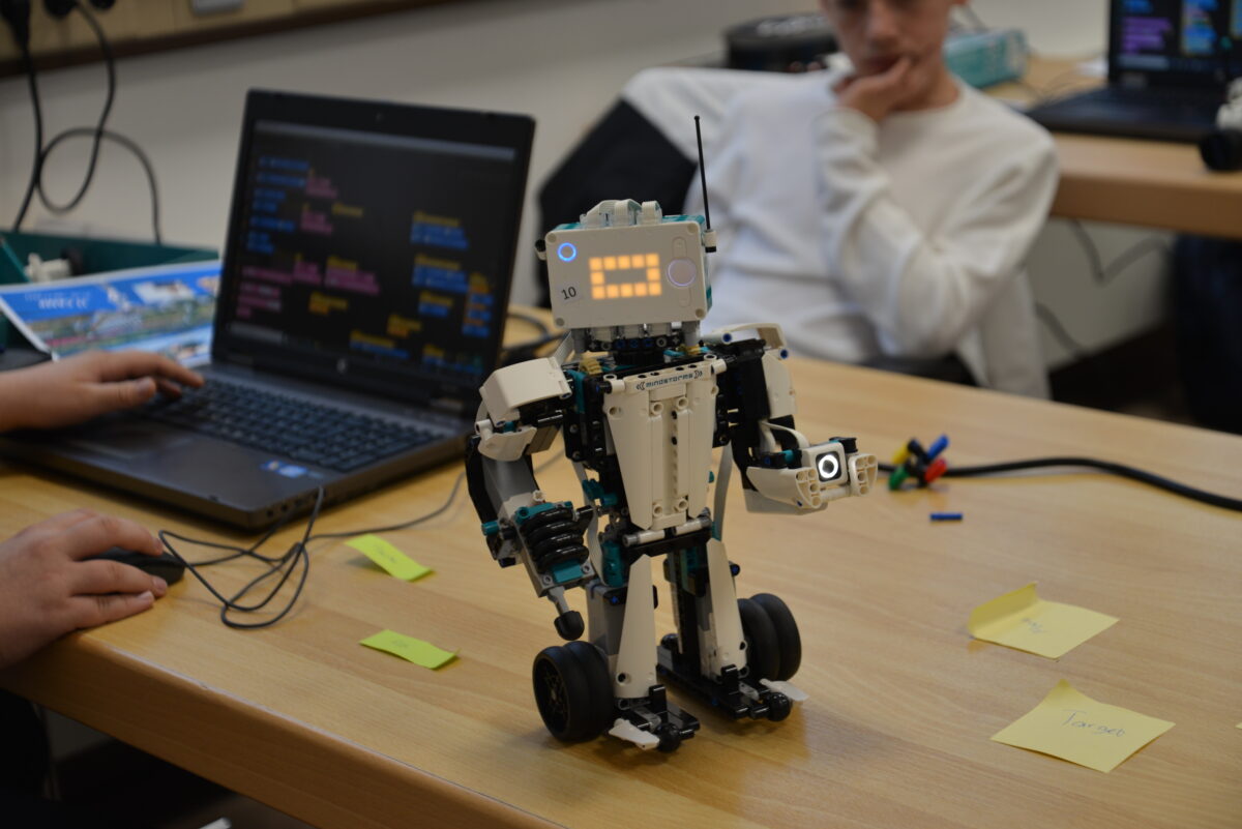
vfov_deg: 20.9
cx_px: 621
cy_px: 414
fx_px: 2243
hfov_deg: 30.9
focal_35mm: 65
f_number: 4.5
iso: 400
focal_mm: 65
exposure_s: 1/80
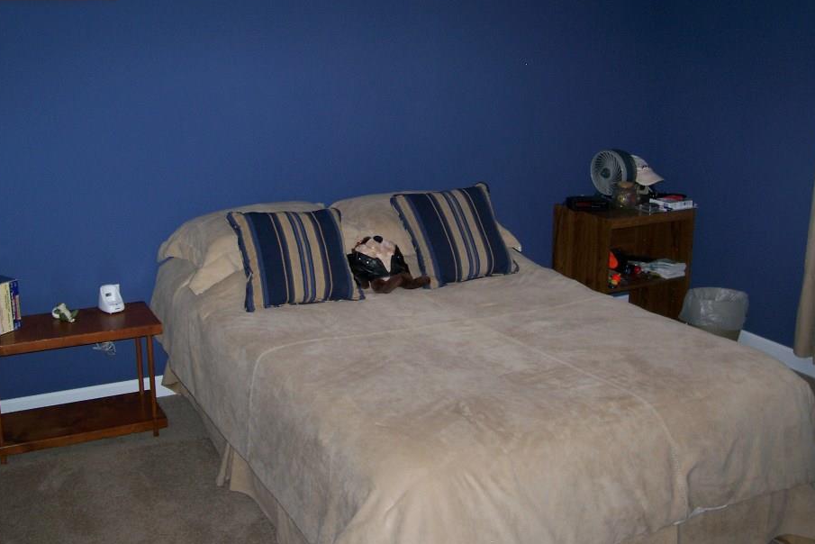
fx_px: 906
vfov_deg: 33.3
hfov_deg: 48.4
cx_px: 390
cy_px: 216
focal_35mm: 40
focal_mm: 5.6
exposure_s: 1/64
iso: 80
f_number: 2.7
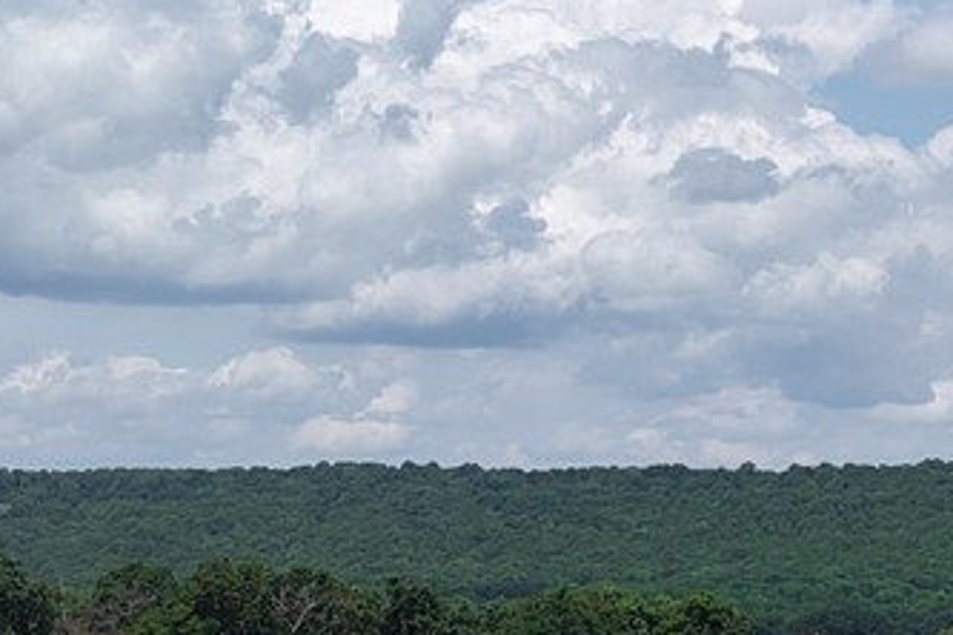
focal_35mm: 144
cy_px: 569
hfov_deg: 13.7
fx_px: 3812
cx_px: 1285
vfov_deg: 9.5
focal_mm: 8.67
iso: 140
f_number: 1.8
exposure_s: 1/5000
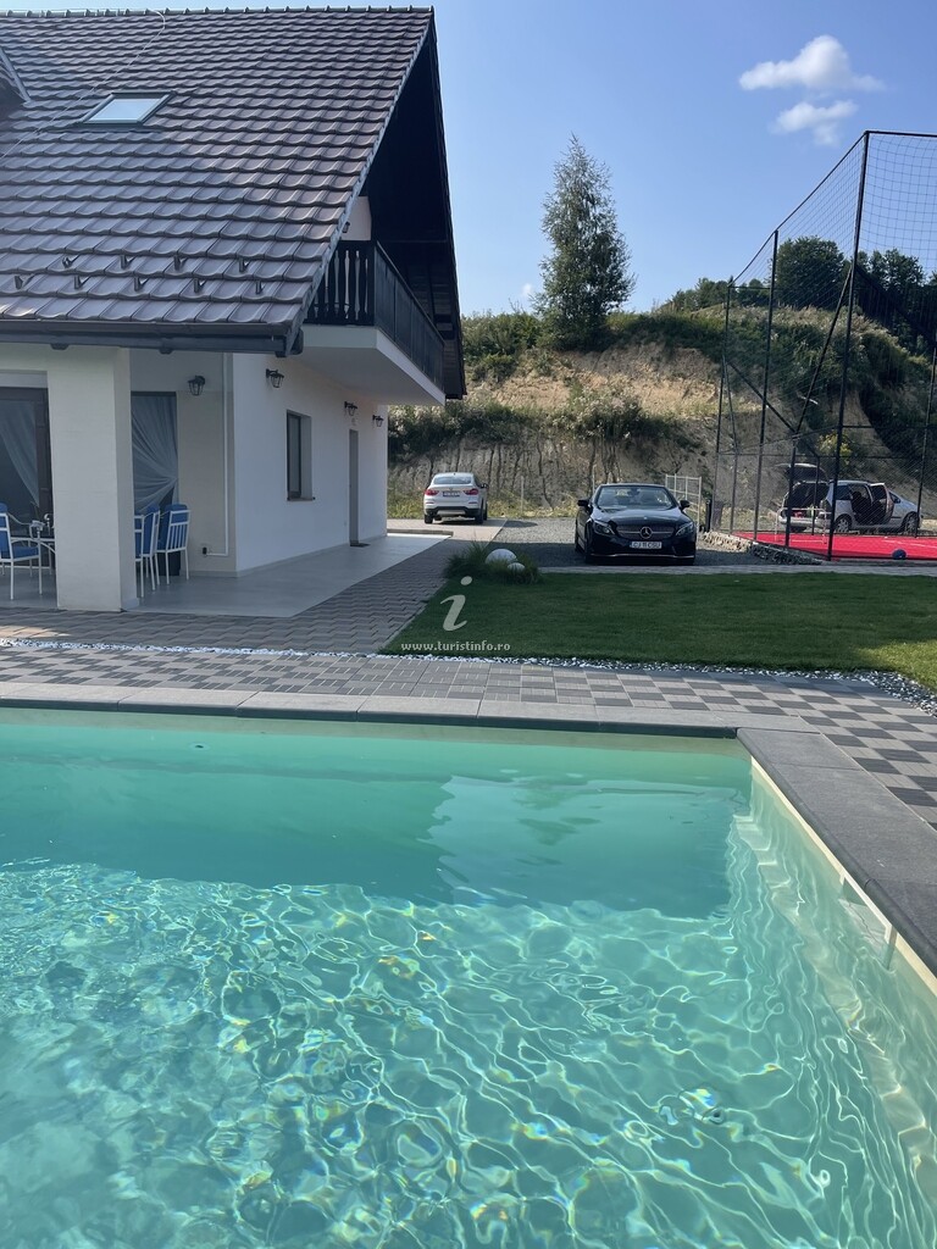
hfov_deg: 53.1
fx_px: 938
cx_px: 468
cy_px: 624
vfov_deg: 67.3
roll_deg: -1.6
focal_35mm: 26
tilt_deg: -8.6
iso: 32
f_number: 1.6
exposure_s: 1/3663
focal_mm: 5.1
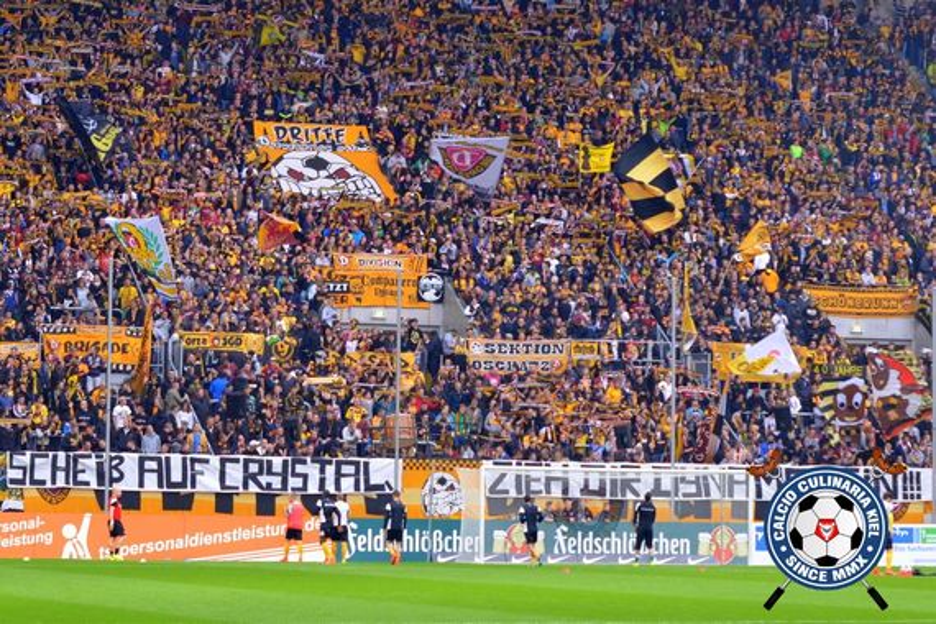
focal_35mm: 105
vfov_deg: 13.0
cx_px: 468
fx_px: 2730
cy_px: 312
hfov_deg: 19.5
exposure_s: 1/125
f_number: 4.5
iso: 800
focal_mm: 70
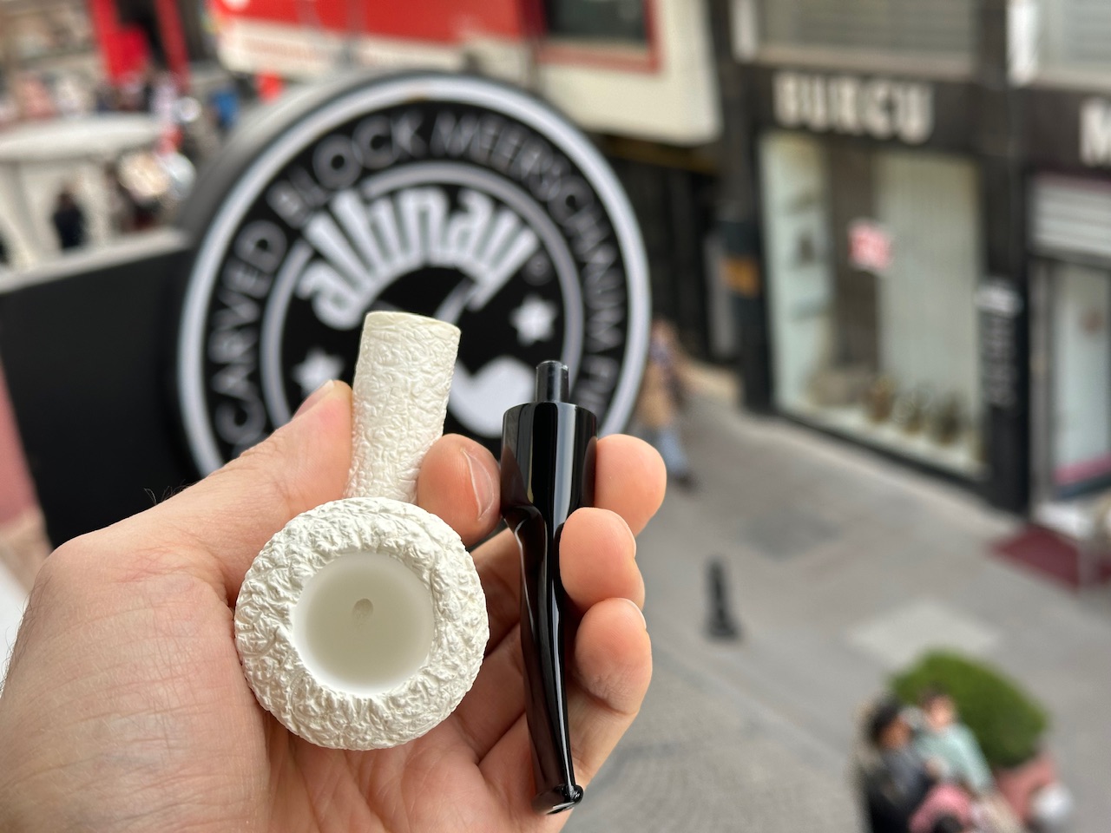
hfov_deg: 39.7
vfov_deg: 30.3
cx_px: 556
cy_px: 416
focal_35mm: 48
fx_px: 1541
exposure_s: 1/439
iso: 64
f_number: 1.78
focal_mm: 6.86
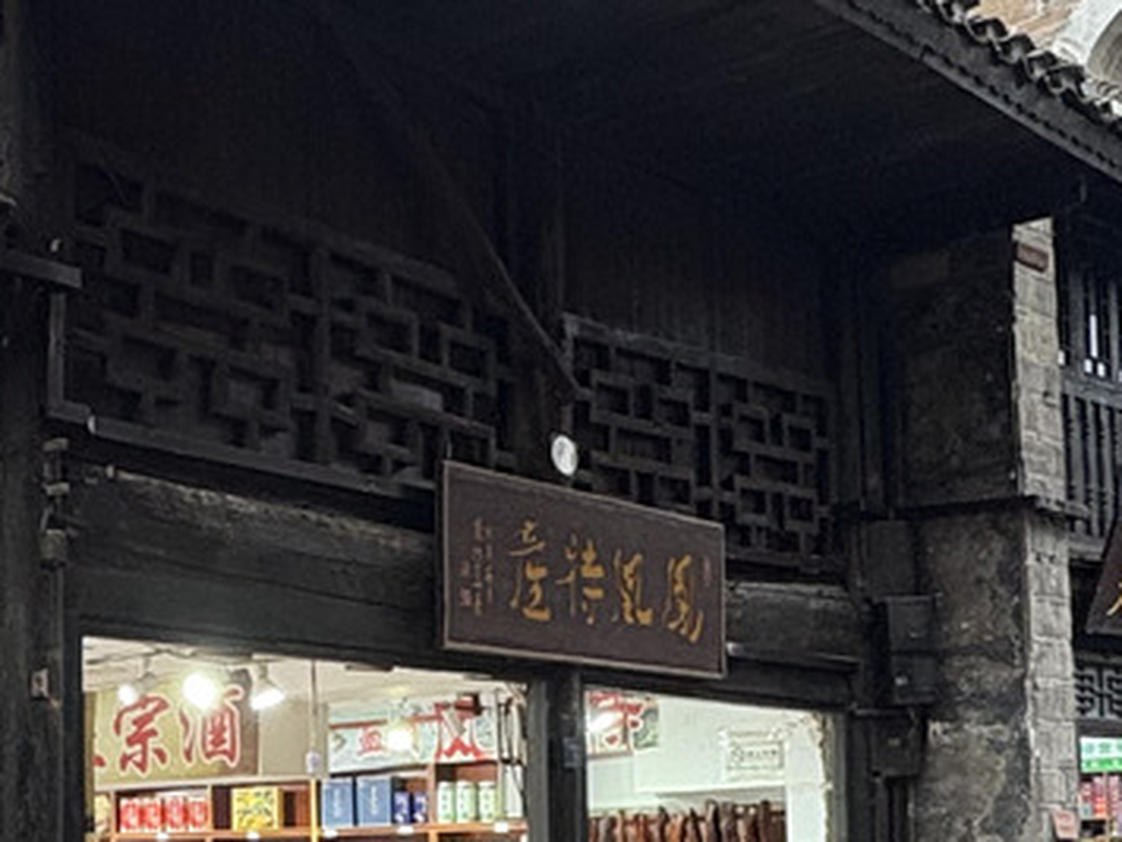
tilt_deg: +3.9
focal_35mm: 63
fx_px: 2042
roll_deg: +0.7
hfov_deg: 29.8
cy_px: 732
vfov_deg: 22.8
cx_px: 180
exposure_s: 1/60
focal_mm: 2.22
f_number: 2.2
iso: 400
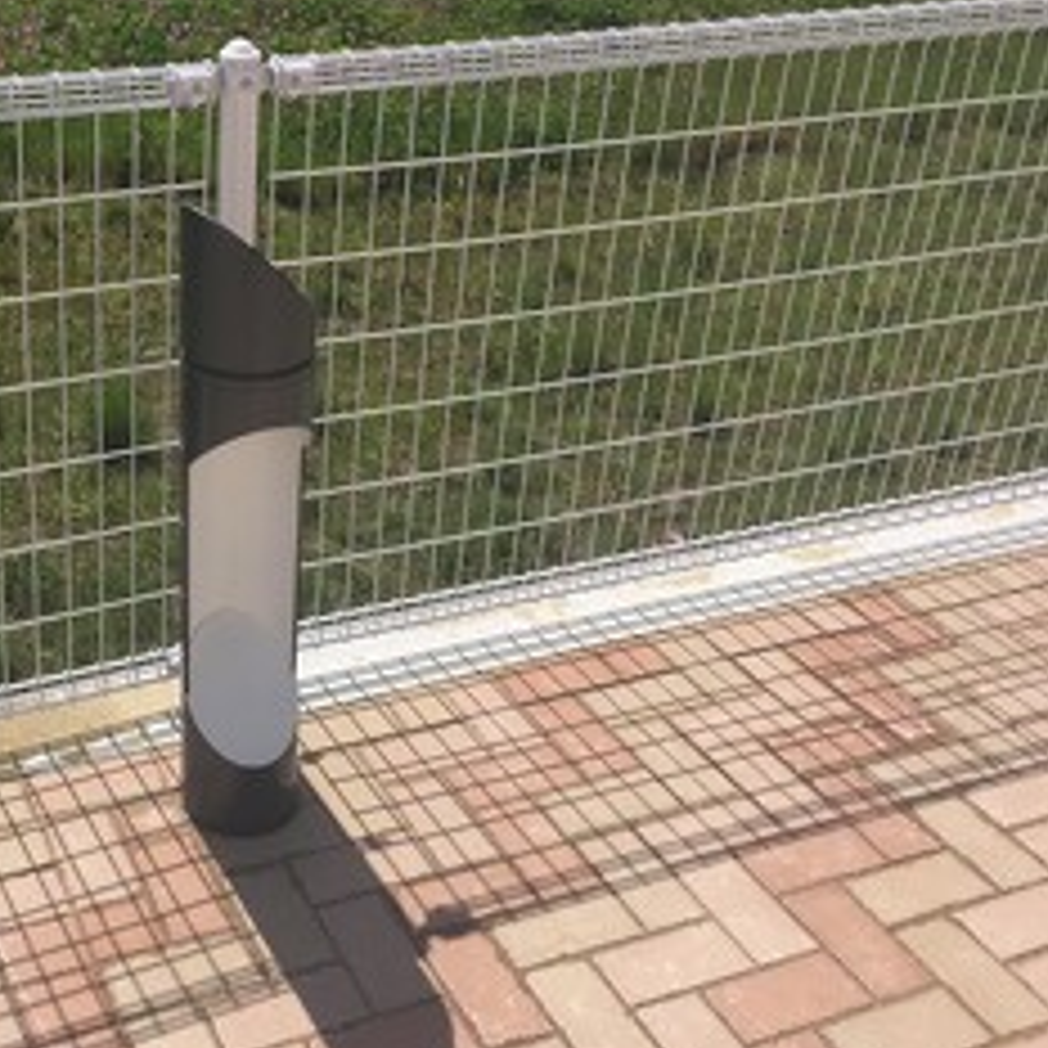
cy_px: 531
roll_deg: -1.7
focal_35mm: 44
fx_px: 1507
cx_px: 238
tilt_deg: -32.5
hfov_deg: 37.2
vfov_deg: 38.3
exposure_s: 1/2825
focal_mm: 4.15
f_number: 2.2
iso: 32
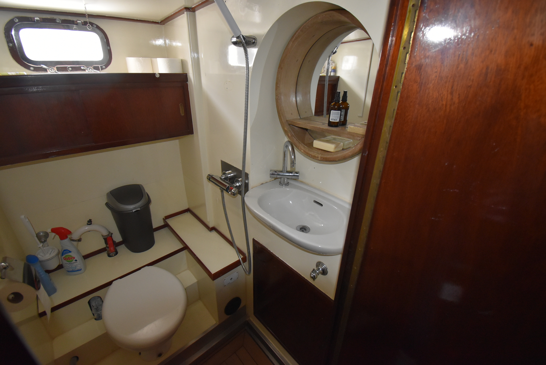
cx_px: 273
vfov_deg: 77.4
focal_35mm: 15
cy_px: 182
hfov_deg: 100.3
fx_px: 228
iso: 1800
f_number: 4.5
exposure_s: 1/60
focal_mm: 10
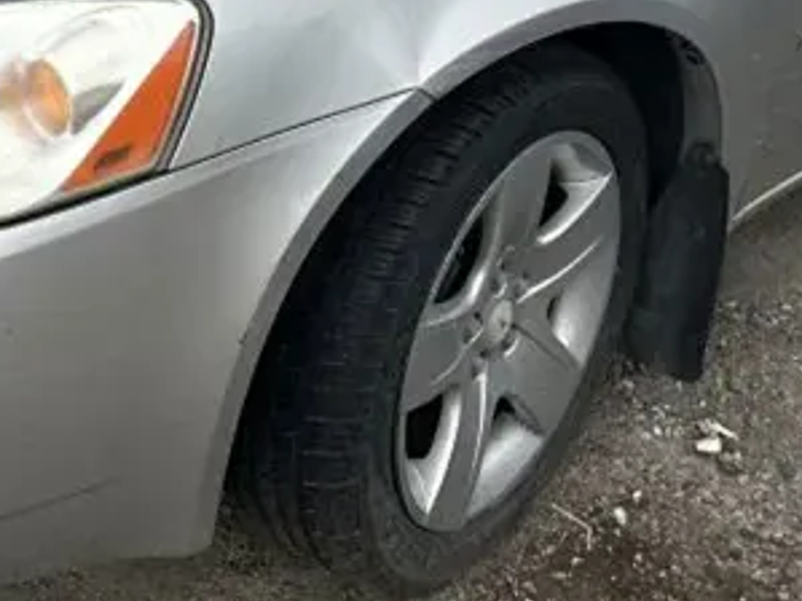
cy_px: -99
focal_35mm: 77
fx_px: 1783
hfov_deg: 25.3
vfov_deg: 18.2
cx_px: 343
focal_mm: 6.86
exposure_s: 1/2110
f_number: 1.78
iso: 80
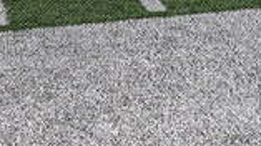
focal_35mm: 114
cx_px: 65
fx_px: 788
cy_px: -197
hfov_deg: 18.7
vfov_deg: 9.5
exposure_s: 1/250
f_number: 10
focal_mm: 38
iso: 160
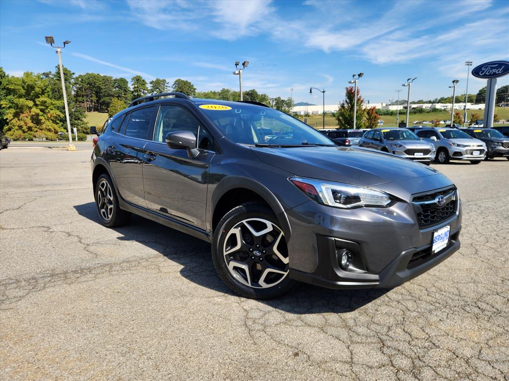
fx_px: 338
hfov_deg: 73.9
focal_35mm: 23
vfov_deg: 58.9
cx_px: 254
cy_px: 190
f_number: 1.8
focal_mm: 5.4
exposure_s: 1/1096
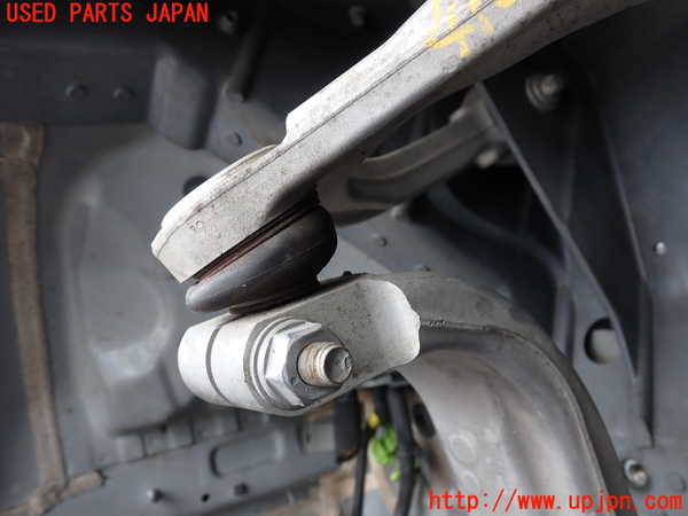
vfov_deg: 46.8
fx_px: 596
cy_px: 258
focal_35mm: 30
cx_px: 344
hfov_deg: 60.0
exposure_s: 1/80
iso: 100
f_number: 3.2
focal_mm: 5.4
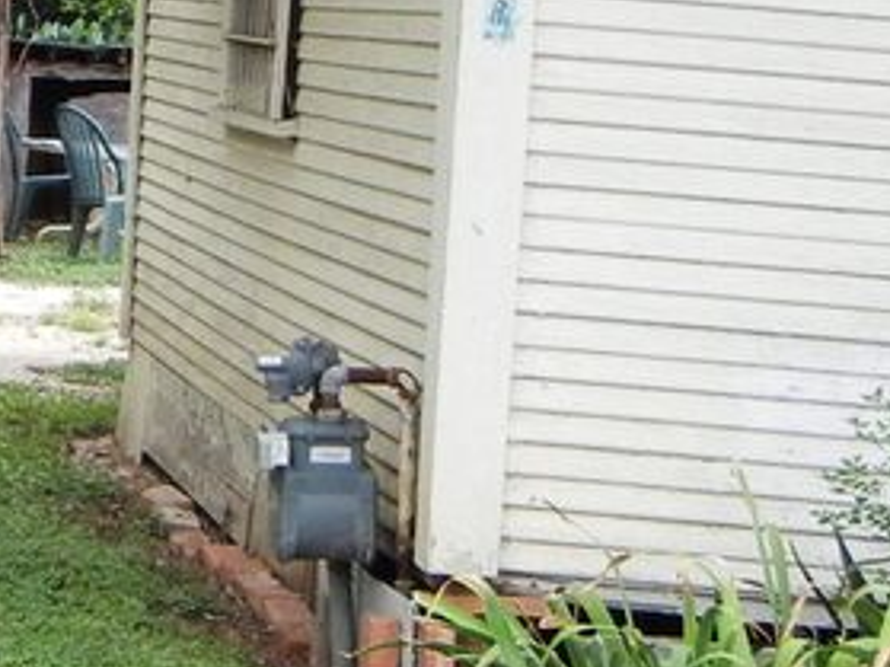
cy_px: 73
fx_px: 3983
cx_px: -472
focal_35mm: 155
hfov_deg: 12.1
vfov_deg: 9.5
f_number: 3.5
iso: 160
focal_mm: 5.4
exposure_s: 1/358
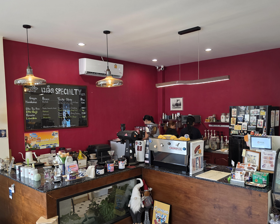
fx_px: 249
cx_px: 151
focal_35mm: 30
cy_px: 127
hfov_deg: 58.7
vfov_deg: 48.4
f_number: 1.7
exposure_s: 1/100
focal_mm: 6.3
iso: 200
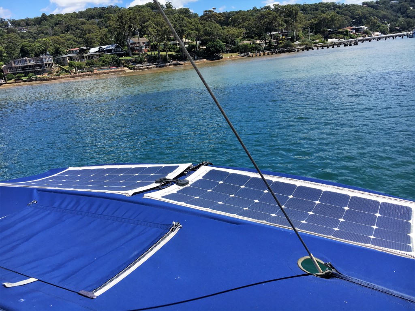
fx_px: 348
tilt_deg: -15.3
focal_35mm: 29
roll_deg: +7.0
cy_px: 156
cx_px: 208
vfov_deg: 48.2
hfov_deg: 61.7
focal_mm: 4.15
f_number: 2.2
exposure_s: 1/1538
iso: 25
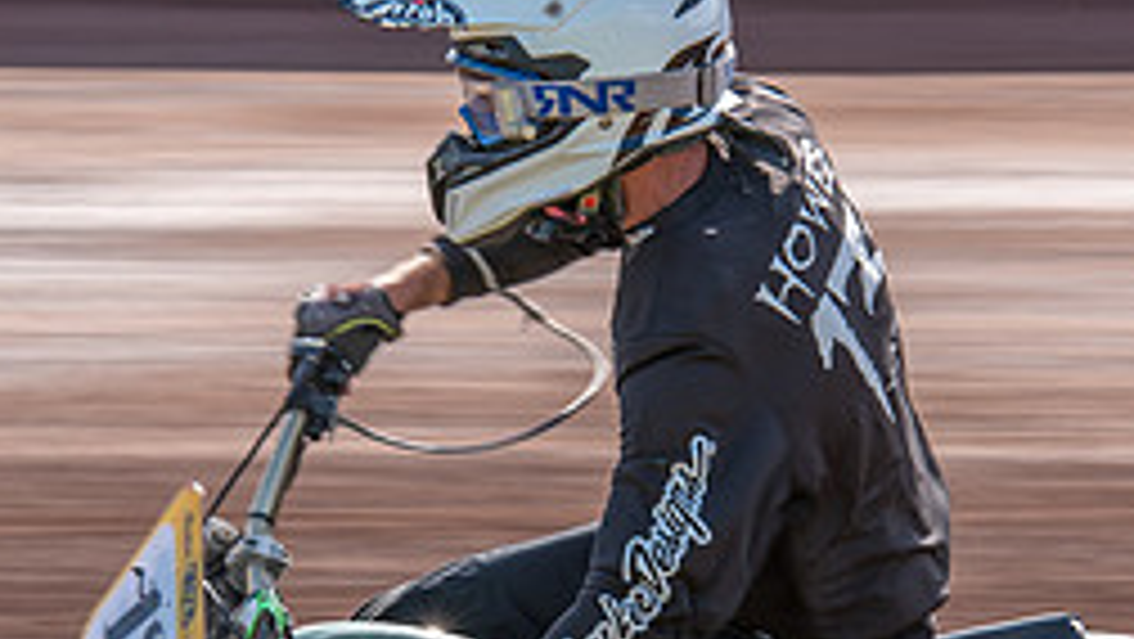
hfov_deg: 6.4
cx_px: 562
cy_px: 578
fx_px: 10138
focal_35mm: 337
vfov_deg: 3.6
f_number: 8
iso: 100
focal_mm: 140
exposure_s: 1/100
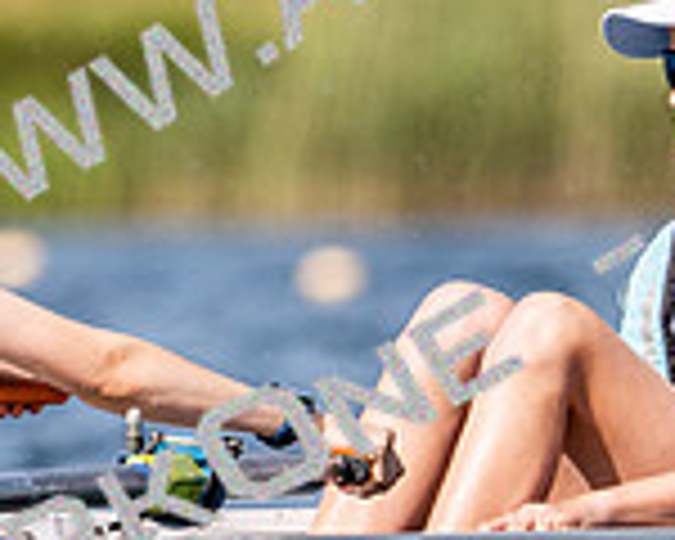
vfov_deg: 0.7
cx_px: 387
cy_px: 279
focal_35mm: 2179
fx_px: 43531
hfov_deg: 0.9
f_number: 4.5
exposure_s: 1/2500
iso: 160
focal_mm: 400
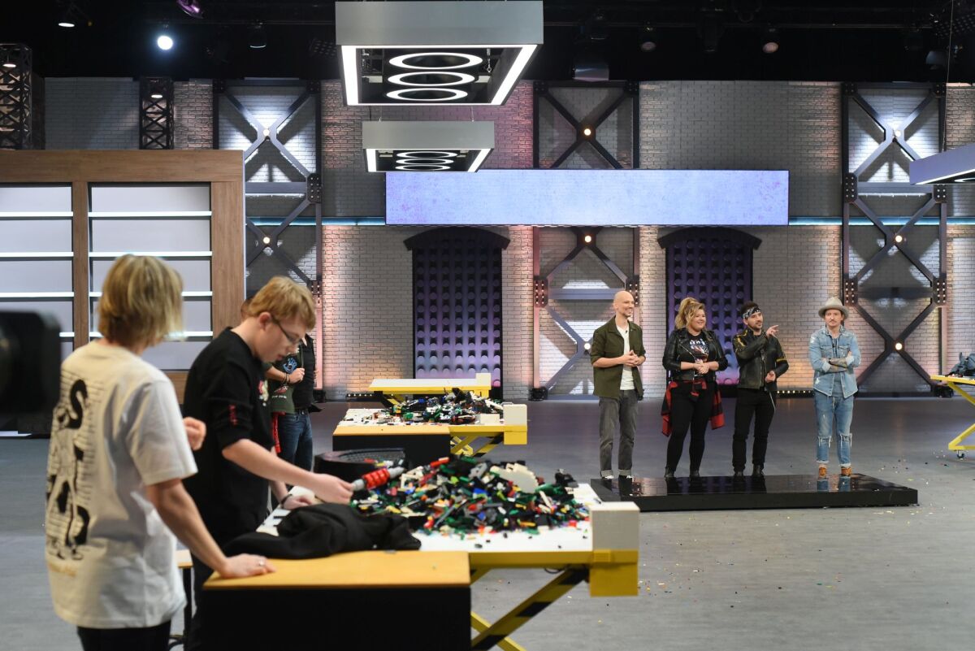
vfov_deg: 27.0
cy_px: 326
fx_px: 1355
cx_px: 488
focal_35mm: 50
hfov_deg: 39.6
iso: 2500
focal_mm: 50
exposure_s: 1/200
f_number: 4
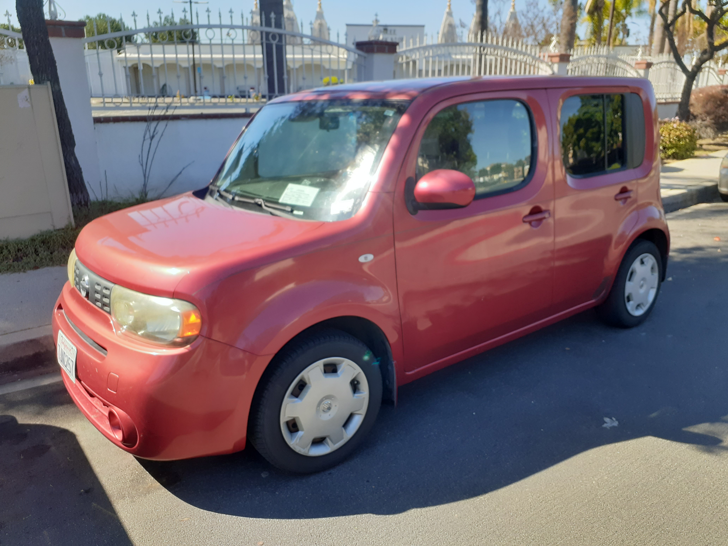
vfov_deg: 51.4
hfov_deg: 65.3
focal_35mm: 27
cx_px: 364
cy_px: 273
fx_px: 568
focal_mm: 3.6
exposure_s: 1/361
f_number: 1.9
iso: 40
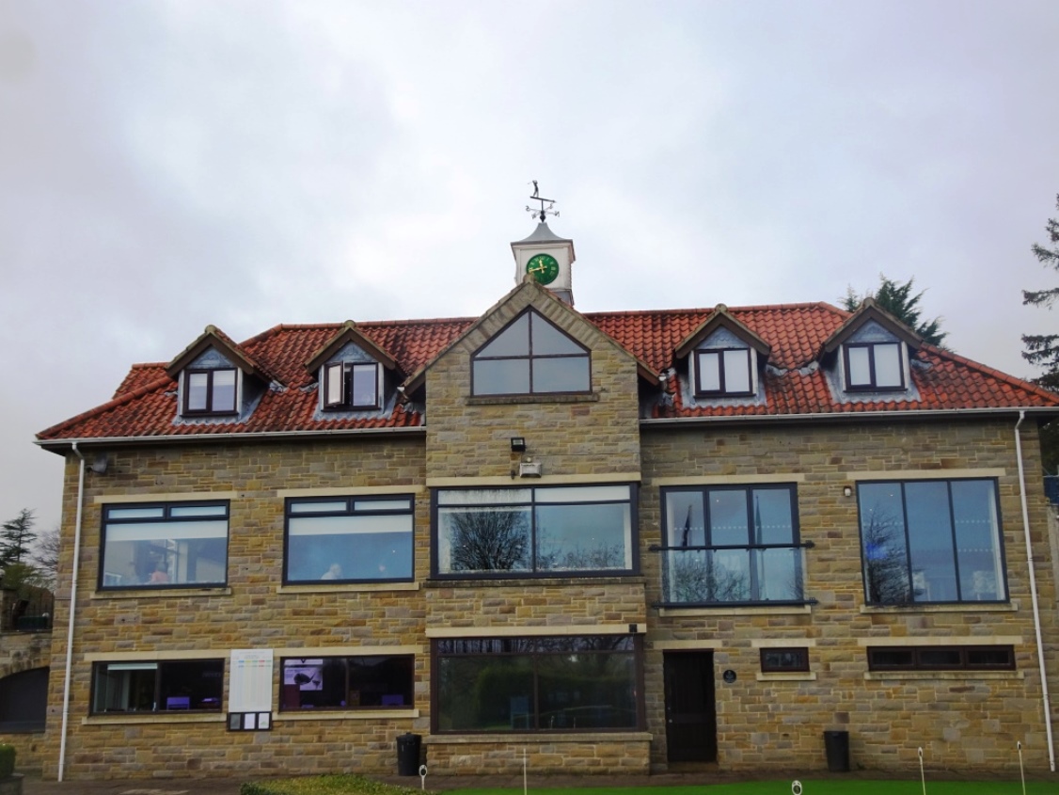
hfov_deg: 49.0
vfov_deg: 37.7
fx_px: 1163
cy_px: 398
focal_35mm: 38
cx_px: 530
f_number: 4
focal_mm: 6.56
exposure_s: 1/250
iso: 80
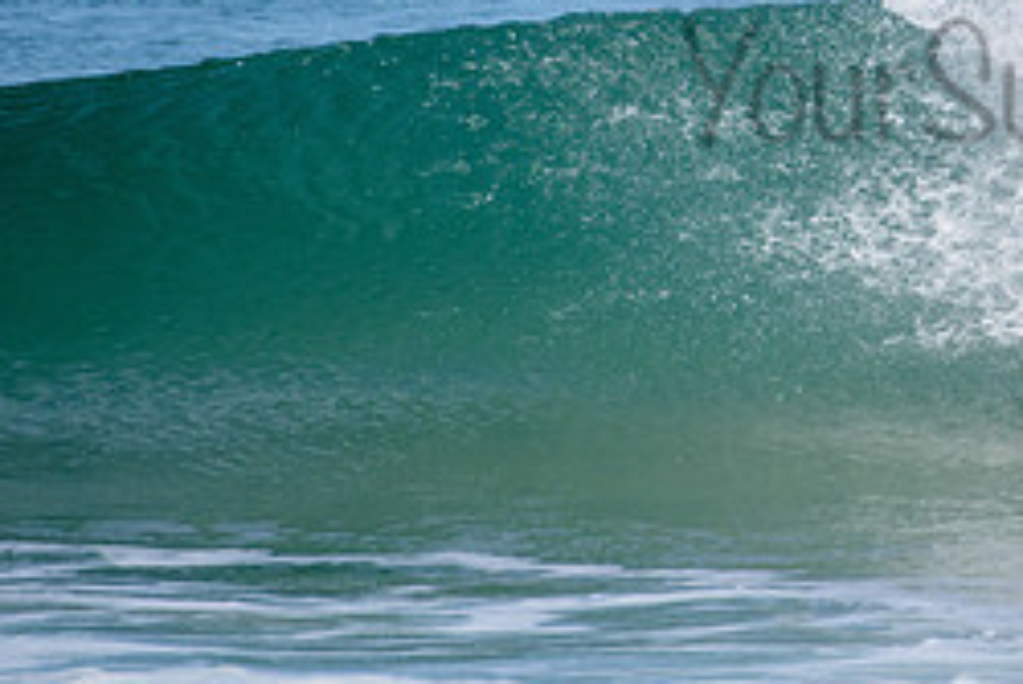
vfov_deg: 1.2
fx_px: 32924
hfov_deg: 1.8
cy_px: 47
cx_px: 1105
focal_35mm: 1158
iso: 250
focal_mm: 500
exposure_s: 1/2500
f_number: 6.3
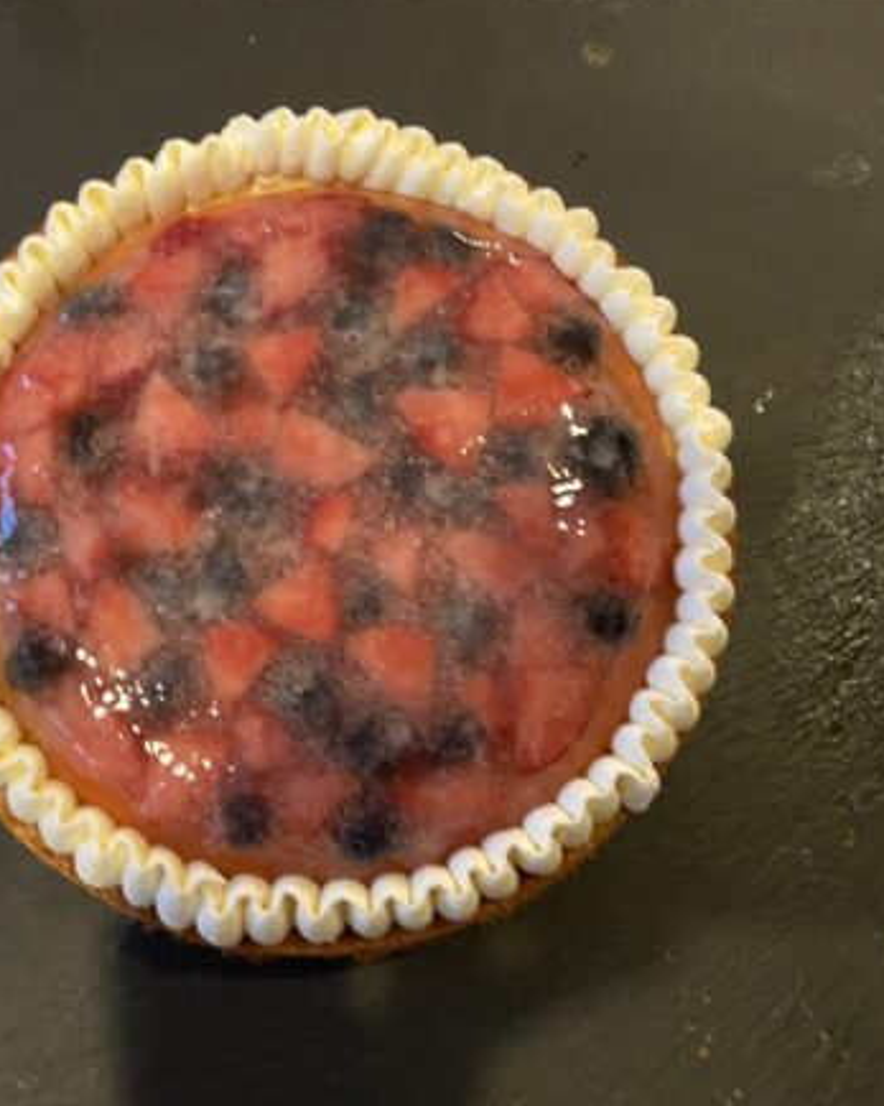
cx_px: 297
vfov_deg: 46.8
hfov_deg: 37.8
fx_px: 1276
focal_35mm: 39
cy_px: 502
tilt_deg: -79.6
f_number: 1.8
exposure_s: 1/33
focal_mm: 4.25
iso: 500
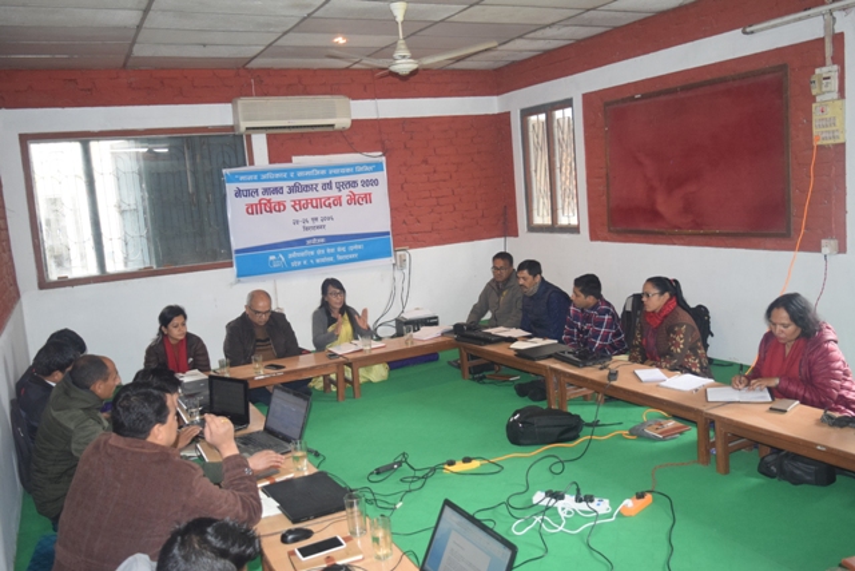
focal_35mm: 33
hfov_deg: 57.2
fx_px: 784
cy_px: 286
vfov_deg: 40.0
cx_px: 428
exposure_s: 1/60
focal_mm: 22
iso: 1800
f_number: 3.8
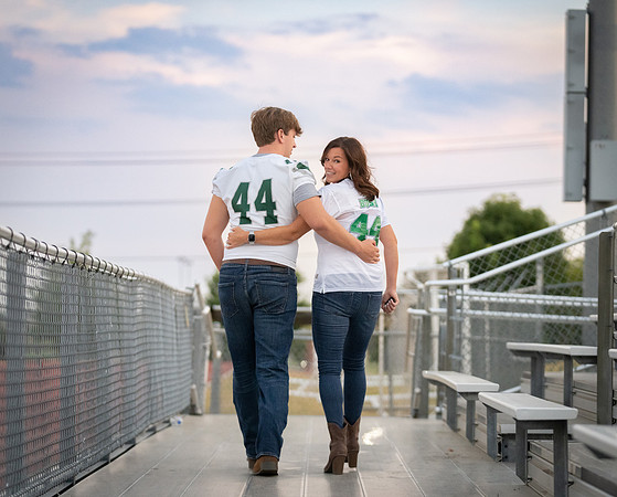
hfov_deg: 15.4
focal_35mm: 124
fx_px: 2277
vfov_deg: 12.4
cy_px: 255
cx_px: 323
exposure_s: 1/1250
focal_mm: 105
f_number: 2.8
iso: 4000
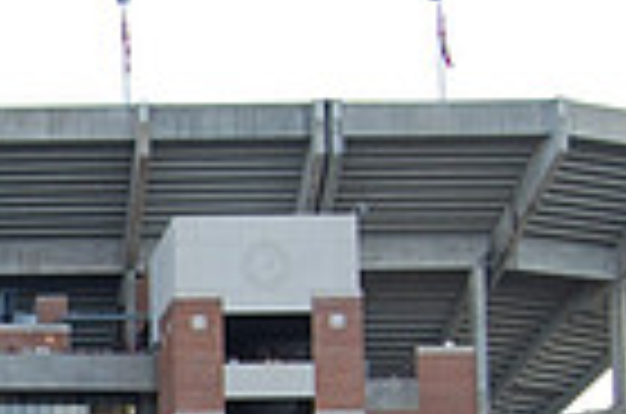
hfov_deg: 16.9
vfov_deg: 11.2
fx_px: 1960
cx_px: -221
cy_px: 763
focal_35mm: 113
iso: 100
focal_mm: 18
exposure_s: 1/125
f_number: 5.6
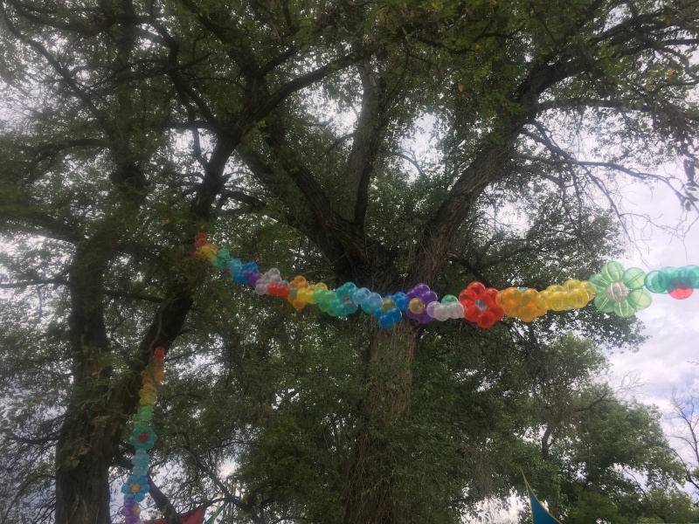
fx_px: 586
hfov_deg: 61.7
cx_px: 350
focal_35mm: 29
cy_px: 262
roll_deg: +1.9
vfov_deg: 48.2
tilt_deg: +37.8
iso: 25
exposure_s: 1/549
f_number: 2.2
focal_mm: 4.15
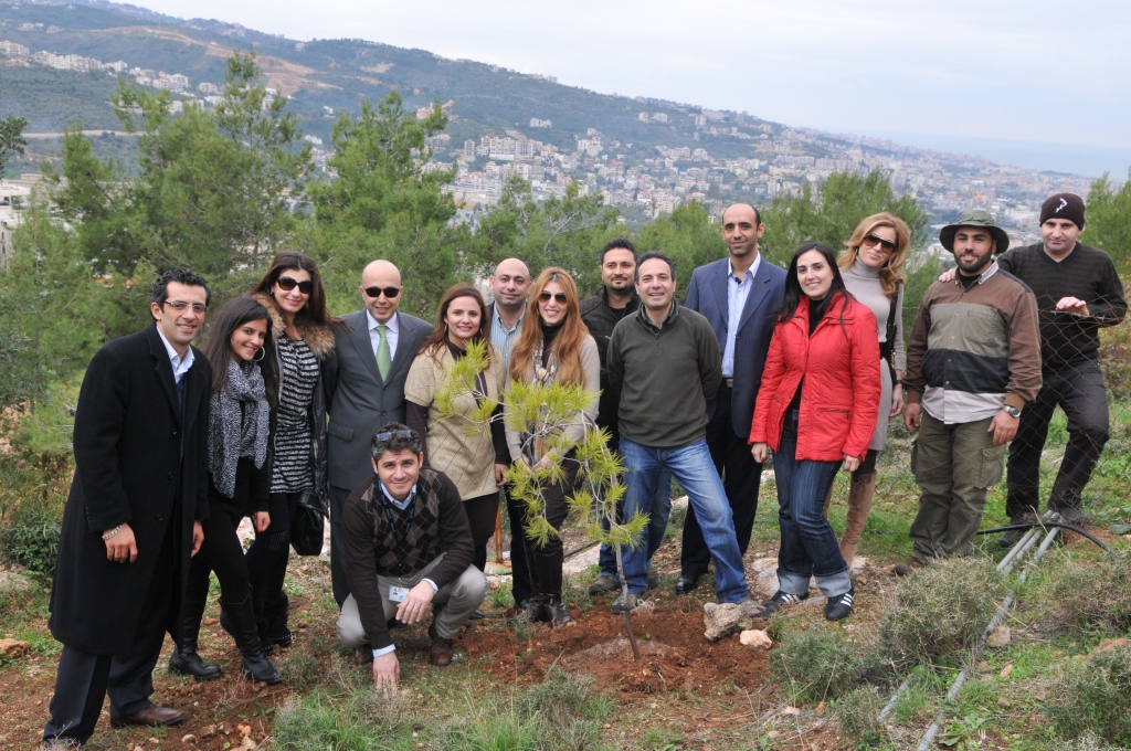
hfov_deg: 53.2
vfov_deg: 36.8
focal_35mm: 36
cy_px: 376
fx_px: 1130
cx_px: 566
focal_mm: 24
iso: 640
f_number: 8
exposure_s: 1/160
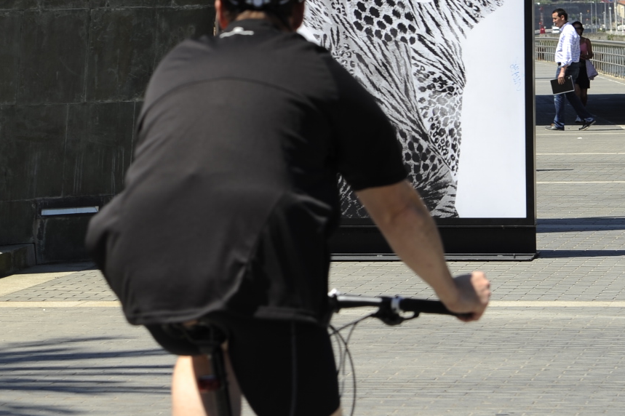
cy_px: 135
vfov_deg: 6.4
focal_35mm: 213
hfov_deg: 9.7
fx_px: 3696
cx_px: 206
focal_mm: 86
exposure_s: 1/250
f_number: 8
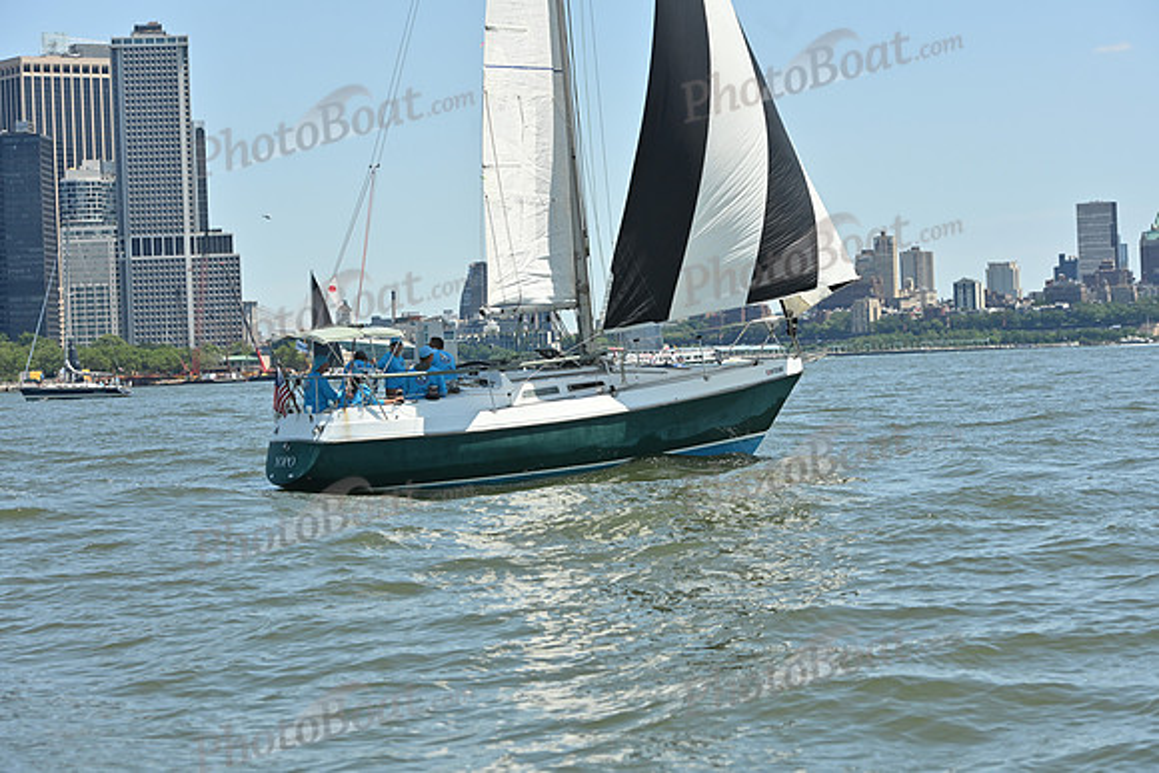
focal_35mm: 98
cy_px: 386
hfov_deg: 20.8
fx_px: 3156
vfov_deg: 14.0
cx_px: 580
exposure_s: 1/1600
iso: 320
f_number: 7.1
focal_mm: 98
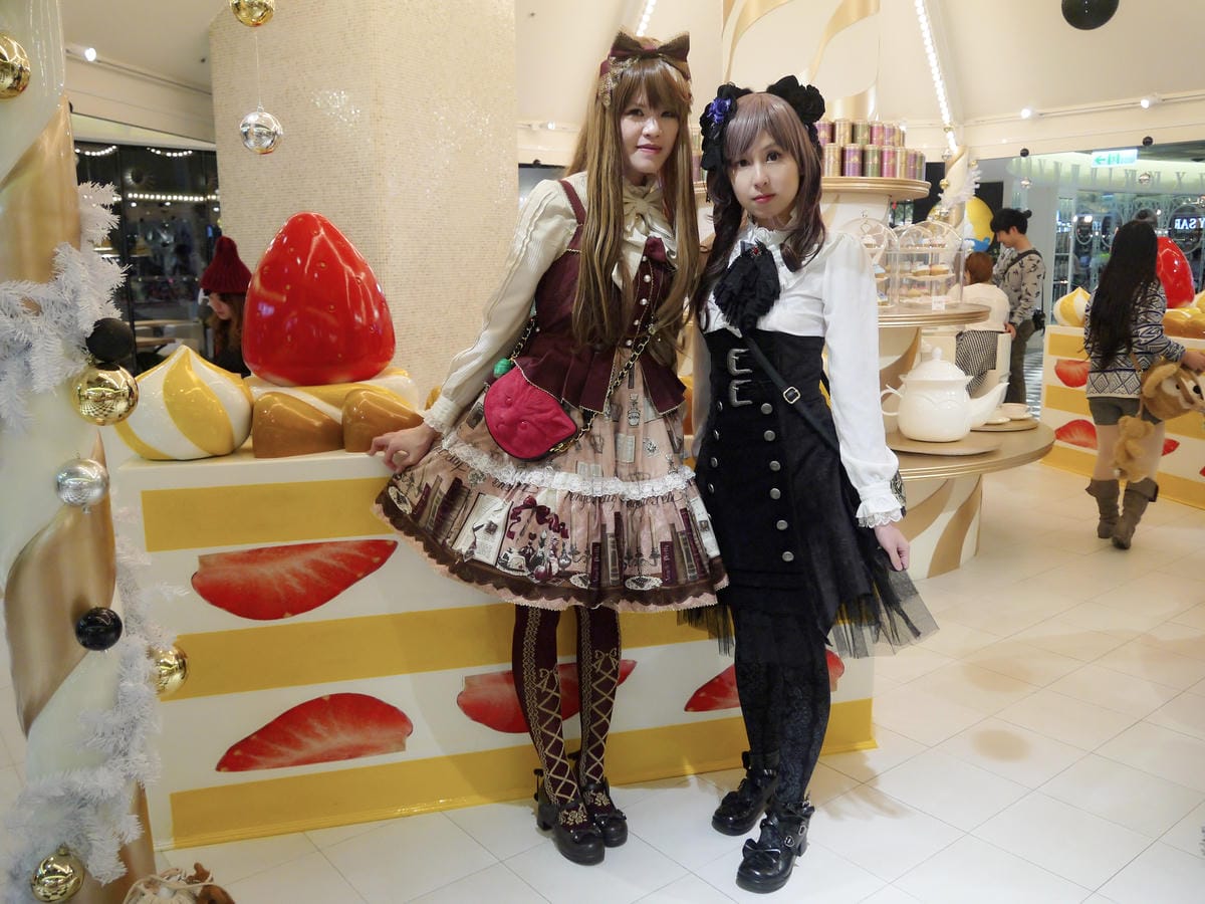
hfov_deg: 63.4
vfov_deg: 49.7
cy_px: 452
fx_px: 975
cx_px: 602
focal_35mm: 28
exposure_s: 1/60
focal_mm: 14
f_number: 3.5
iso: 500
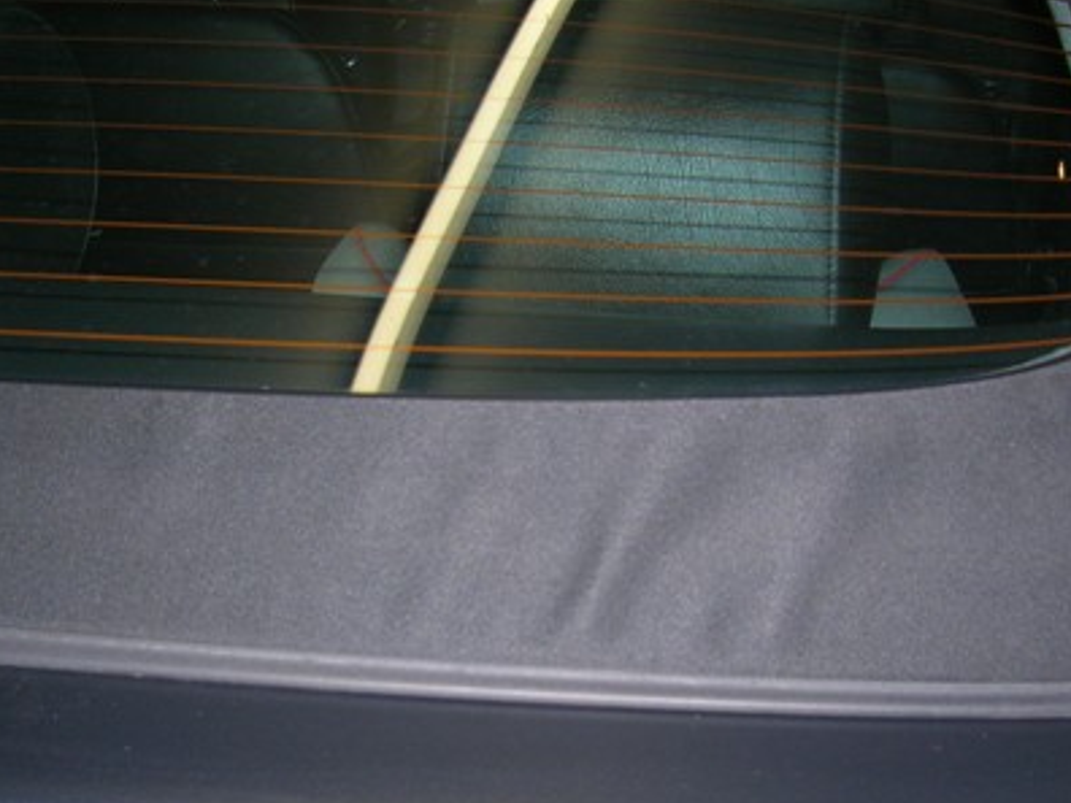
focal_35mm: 55
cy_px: 552
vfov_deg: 26.4
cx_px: 579
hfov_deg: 34.9
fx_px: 1702
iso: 50
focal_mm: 5.7
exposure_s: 1/60.1
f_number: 2.9
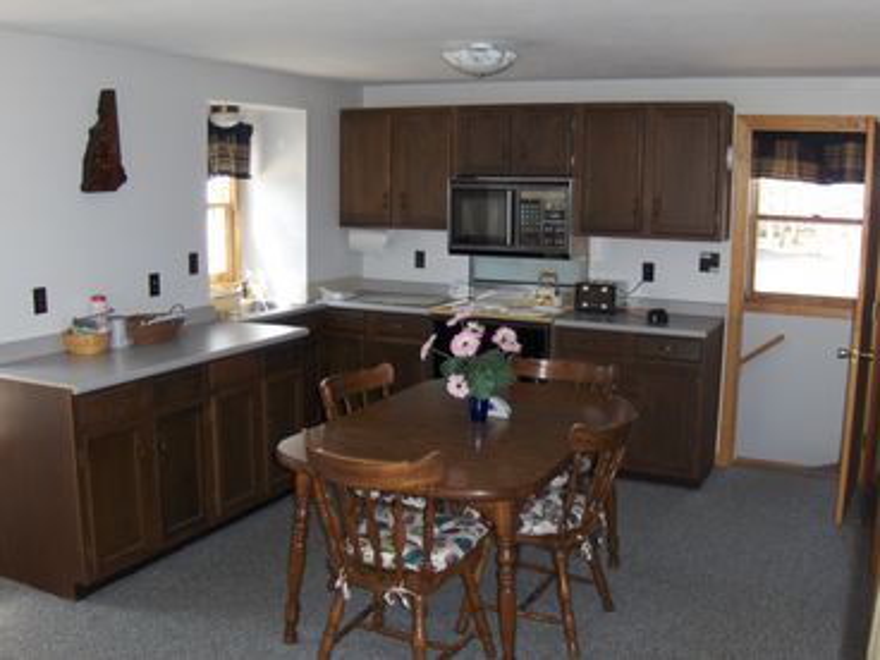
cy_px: 330
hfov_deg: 52.6
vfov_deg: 40.7
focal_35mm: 35
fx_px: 890
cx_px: 440
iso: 100
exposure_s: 1/60
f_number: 2.8
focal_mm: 7.5
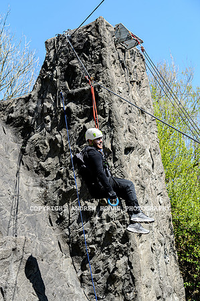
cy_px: 150
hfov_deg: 19.4
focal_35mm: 70
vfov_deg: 28.9
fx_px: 585
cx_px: 100
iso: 125
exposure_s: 1/500
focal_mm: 70
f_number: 5
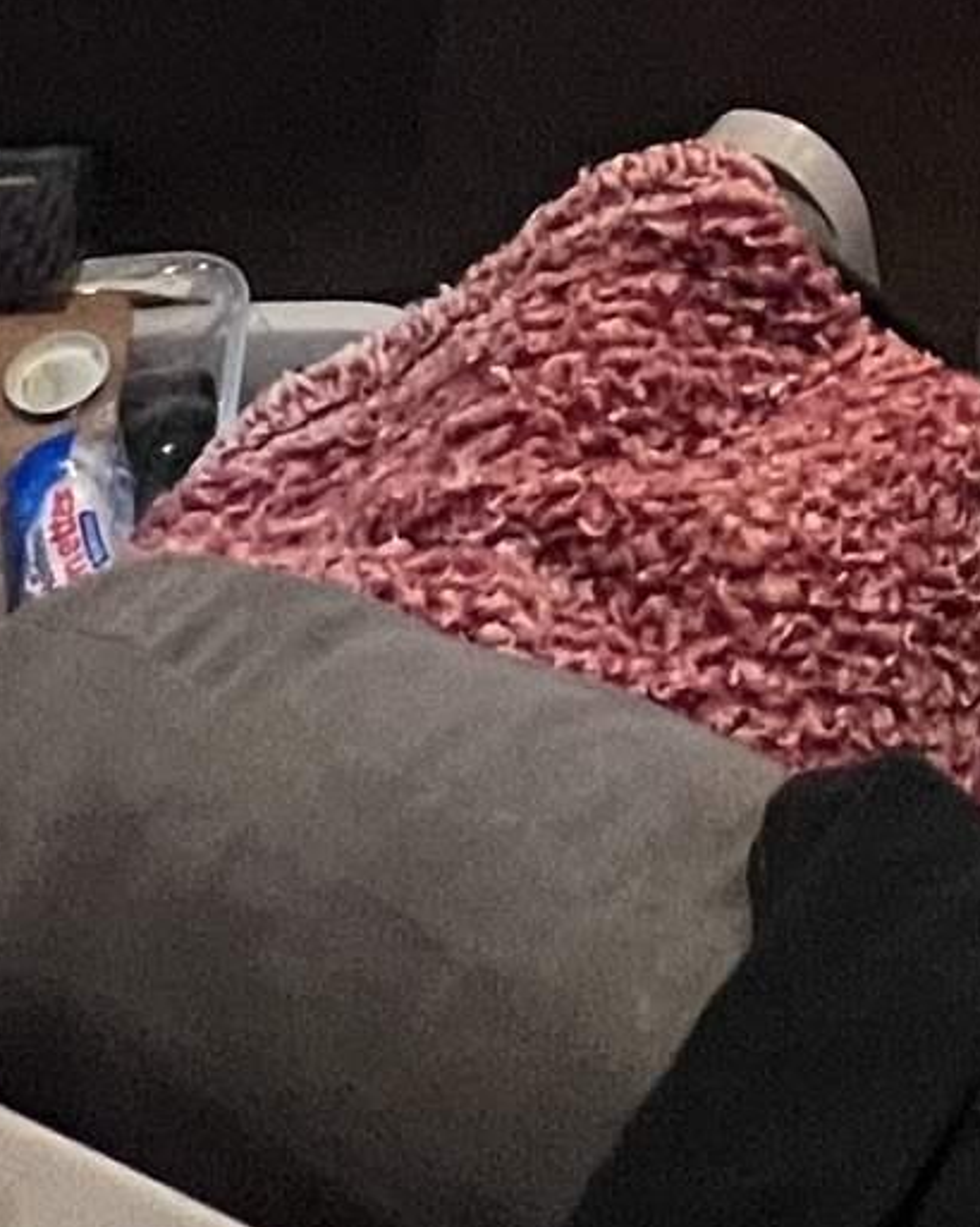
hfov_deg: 18.5
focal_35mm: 76
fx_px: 2757
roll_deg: -0.6
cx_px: 1339
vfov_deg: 18.6
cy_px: -1072
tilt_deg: -19.8
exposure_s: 1/60
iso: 400
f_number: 1.8
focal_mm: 1.57
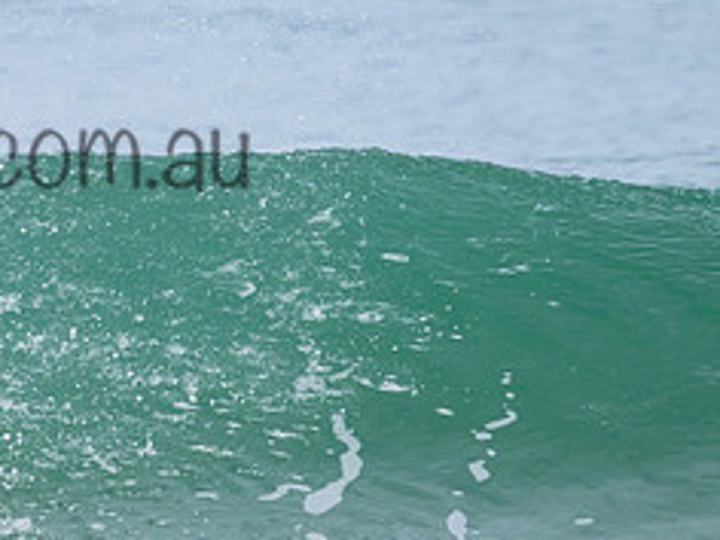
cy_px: 142
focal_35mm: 2177
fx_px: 45281
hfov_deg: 0.9
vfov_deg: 0.7
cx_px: 1
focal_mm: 800
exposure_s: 1/800
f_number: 11
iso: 900
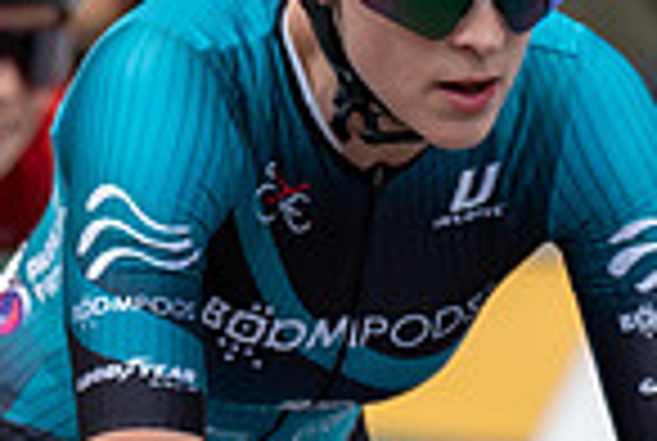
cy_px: -25
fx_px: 9345
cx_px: 126
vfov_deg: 2.7
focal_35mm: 511
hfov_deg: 4.0
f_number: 2.8
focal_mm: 129
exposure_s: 1/800
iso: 800
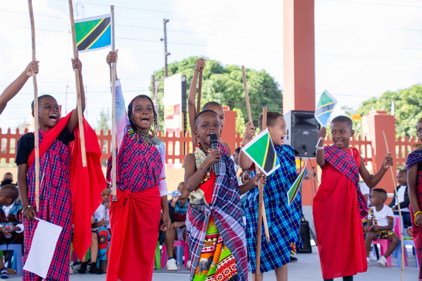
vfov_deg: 18.2
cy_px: 140
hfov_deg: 27.0
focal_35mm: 75
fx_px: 879
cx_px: 211
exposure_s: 1/160
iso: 125
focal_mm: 50
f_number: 4.8
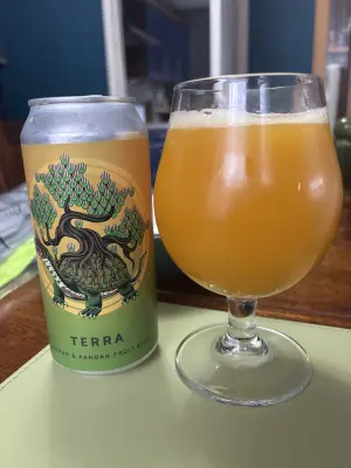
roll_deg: +1.6
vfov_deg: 67.3
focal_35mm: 26
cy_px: 234
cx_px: 176
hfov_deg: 53.1
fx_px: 352
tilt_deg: -16.9
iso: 500
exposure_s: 1/51
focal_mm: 5.96
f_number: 1.6
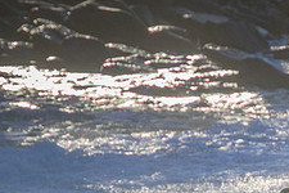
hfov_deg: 1.0
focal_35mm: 2062
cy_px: 237
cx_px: 331
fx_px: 16552
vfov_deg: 0.7
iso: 720
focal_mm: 800
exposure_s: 1/1250
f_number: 11
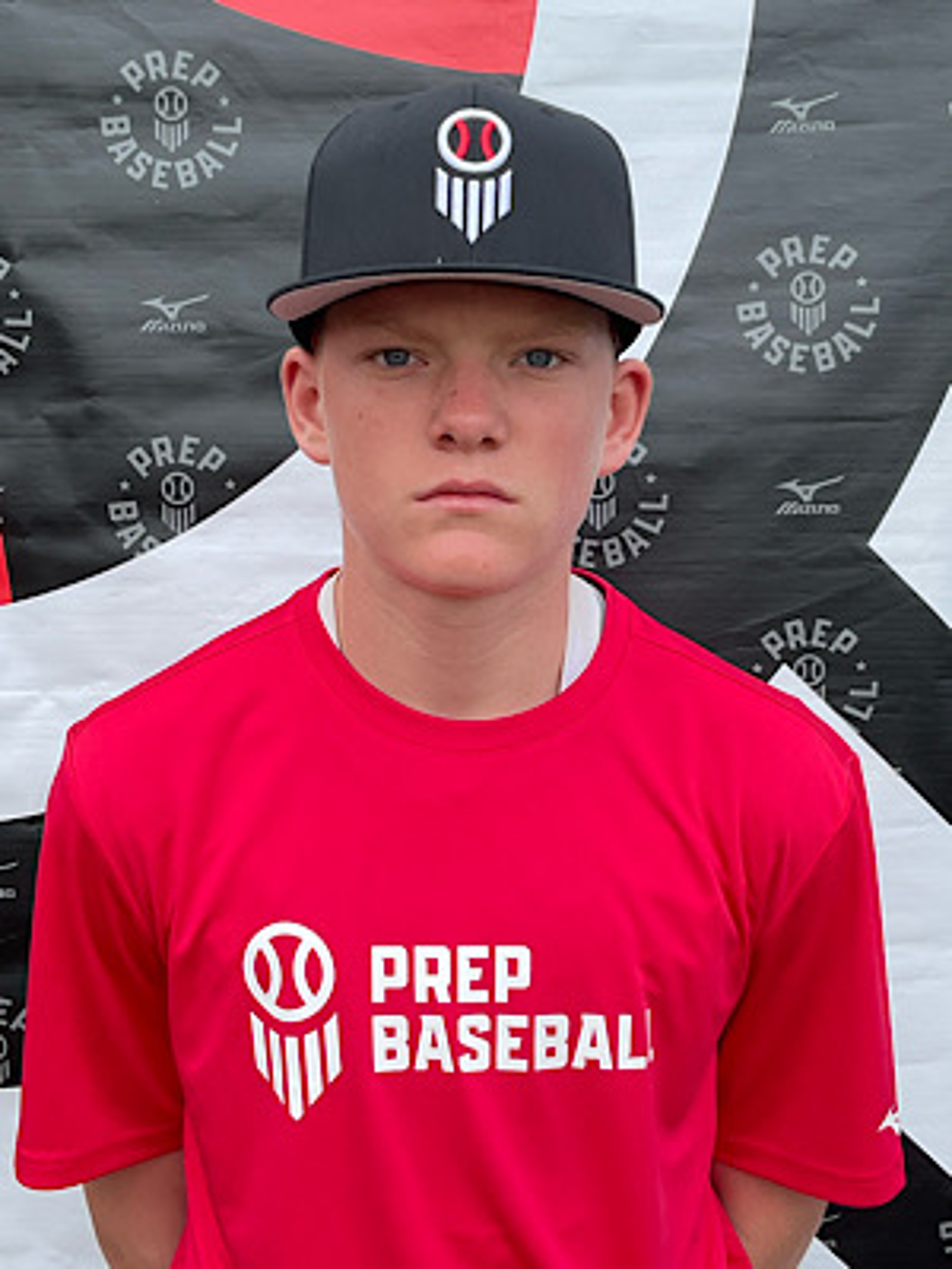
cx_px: 476
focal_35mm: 29
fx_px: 1063
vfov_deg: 61.7
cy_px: 634
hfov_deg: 48.2
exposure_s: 1/855
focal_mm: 3
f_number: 1.8
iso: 16
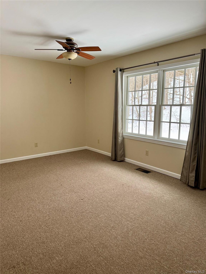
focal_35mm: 24
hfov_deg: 56.8
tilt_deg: -7.8
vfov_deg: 71.6
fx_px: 190
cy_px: 137
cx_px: 103
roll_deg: +0.7
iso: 160
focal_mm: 6.76
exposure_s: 1/121
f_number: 1.78
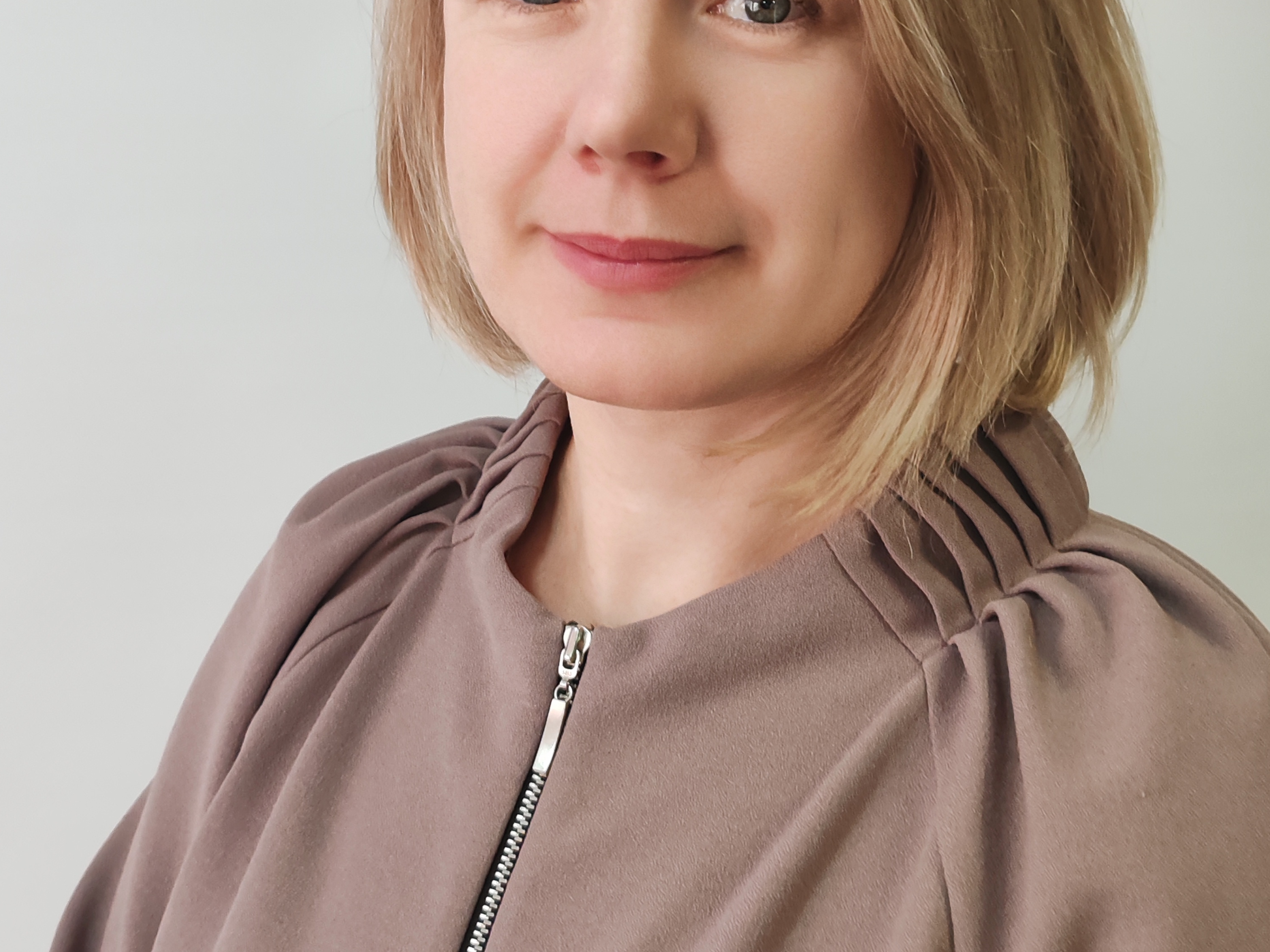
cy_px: 249
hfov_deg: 26.7
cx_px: 638
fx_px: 2678
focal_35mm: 73
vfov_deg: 20.0
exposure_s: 1/100
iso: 800
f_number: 1.9
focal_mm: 6.12
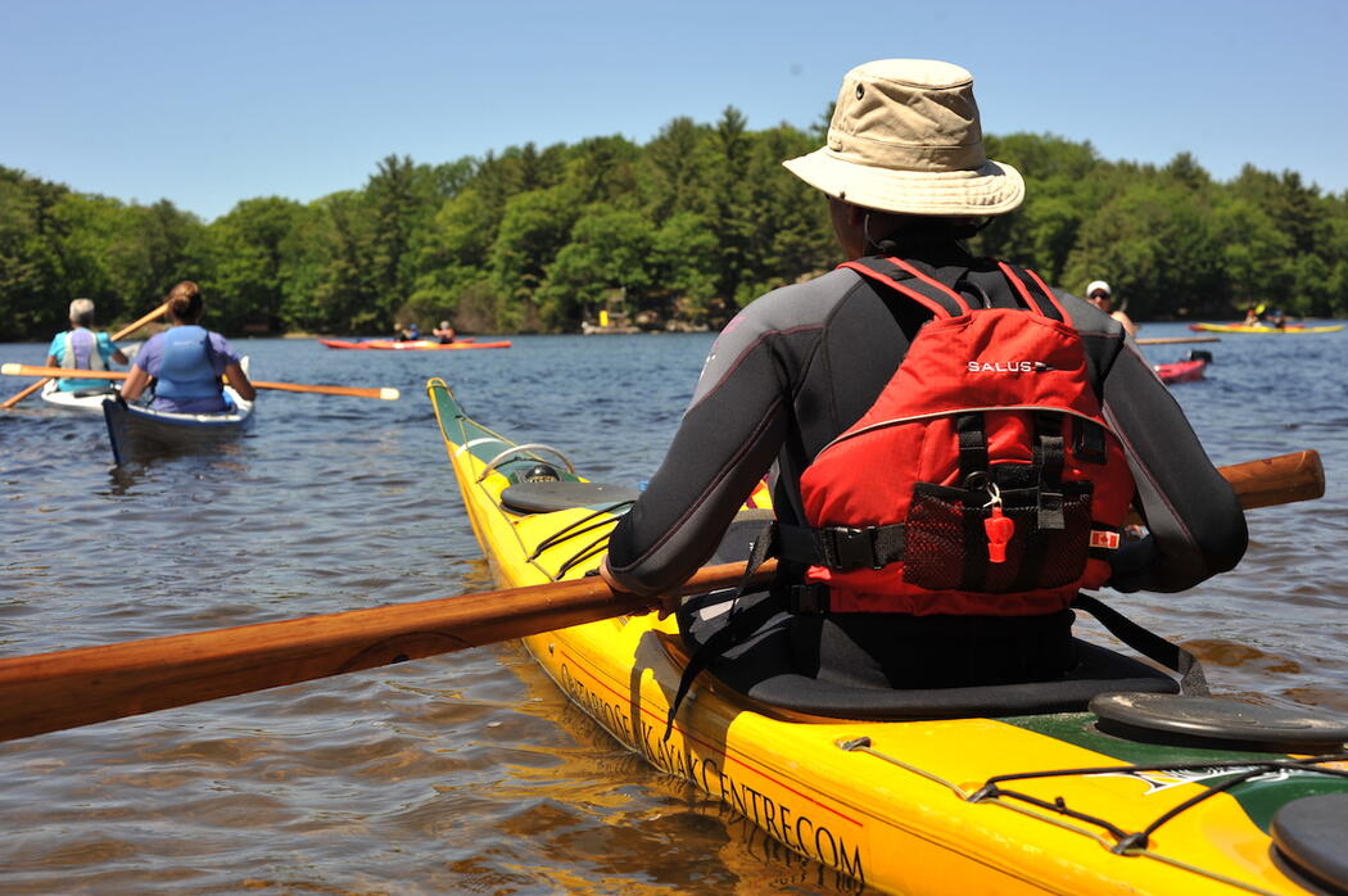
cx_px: 674
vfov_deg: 26.9
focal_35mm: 50
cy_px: 448
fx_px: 1870
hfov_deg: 39.6
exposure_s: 1/320
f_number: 8
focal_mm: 50
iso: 100
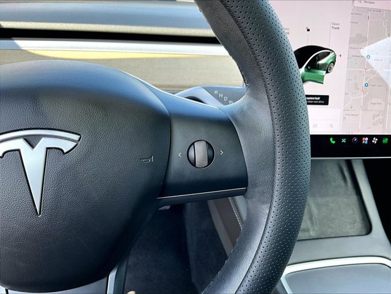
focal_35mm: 29
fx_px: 328
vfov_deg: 48.2
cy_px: 147
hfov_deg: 61.7
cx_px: 196
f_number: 1.8
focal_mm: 3
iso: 32
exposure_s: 1/122
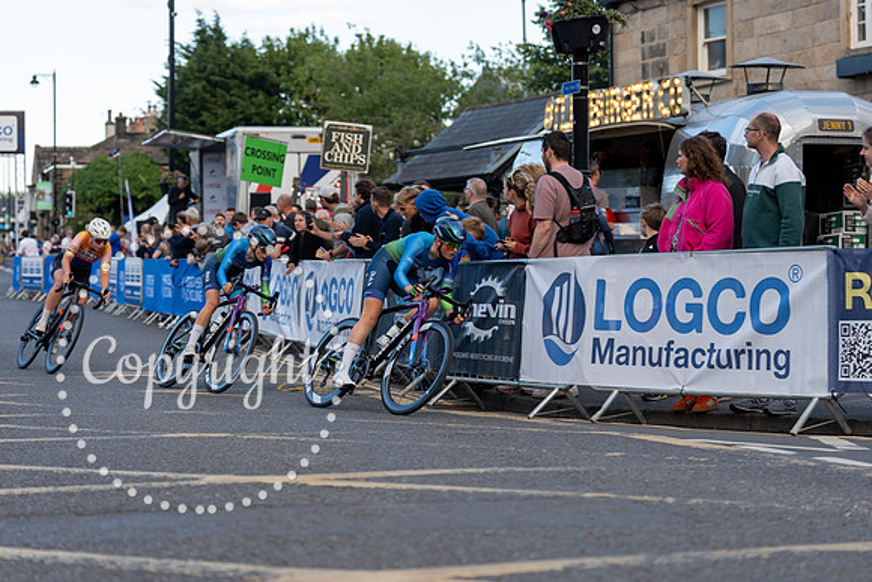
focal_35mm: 77
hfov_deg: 26.3
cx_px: 436
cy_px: 291
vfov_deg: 17.7
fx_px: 1865
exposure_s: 1/1000
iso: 320
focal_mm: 77
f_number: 3.2
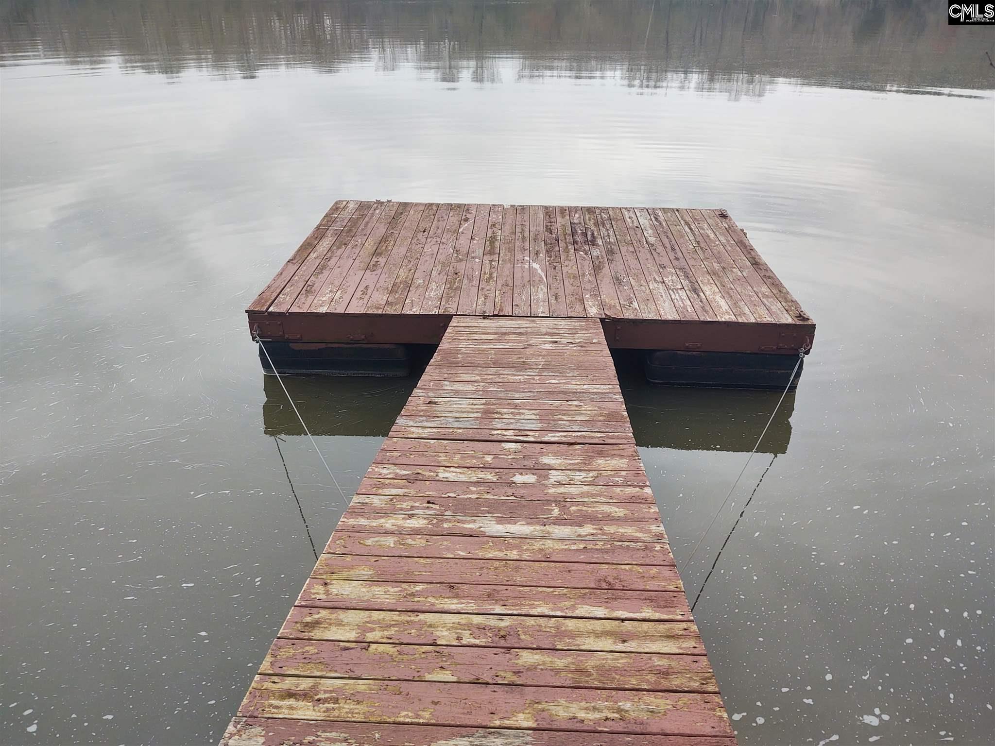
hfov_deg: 65.3
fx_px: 776
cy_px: 373
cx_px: 498
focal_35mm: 27
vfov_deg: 51.4
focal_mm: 4.75
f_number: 1.7
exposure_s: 1/212
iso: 100
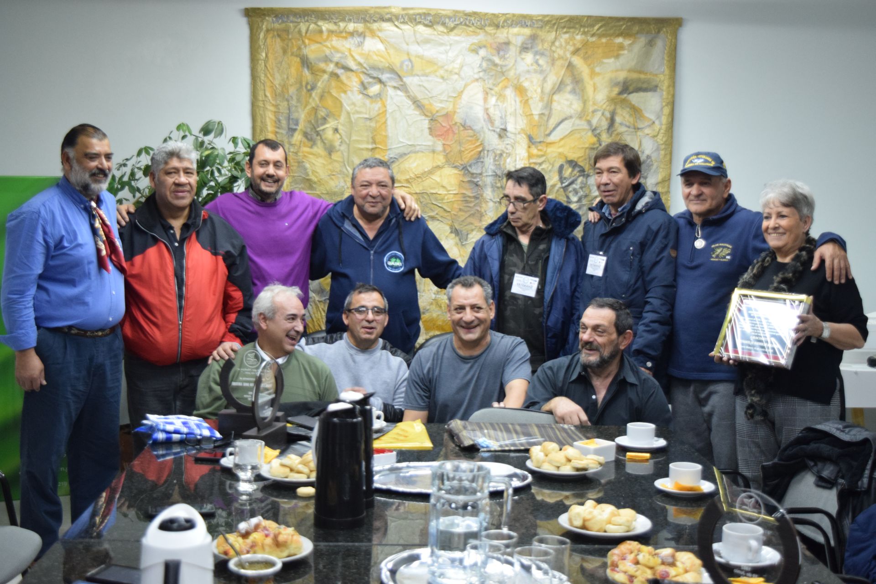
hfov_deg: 38.9
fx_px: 1241
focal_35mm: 51
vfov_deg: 26.5
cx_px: 438
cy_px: 292
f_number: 5.6
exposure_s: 1/125
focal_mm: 34
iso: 1600
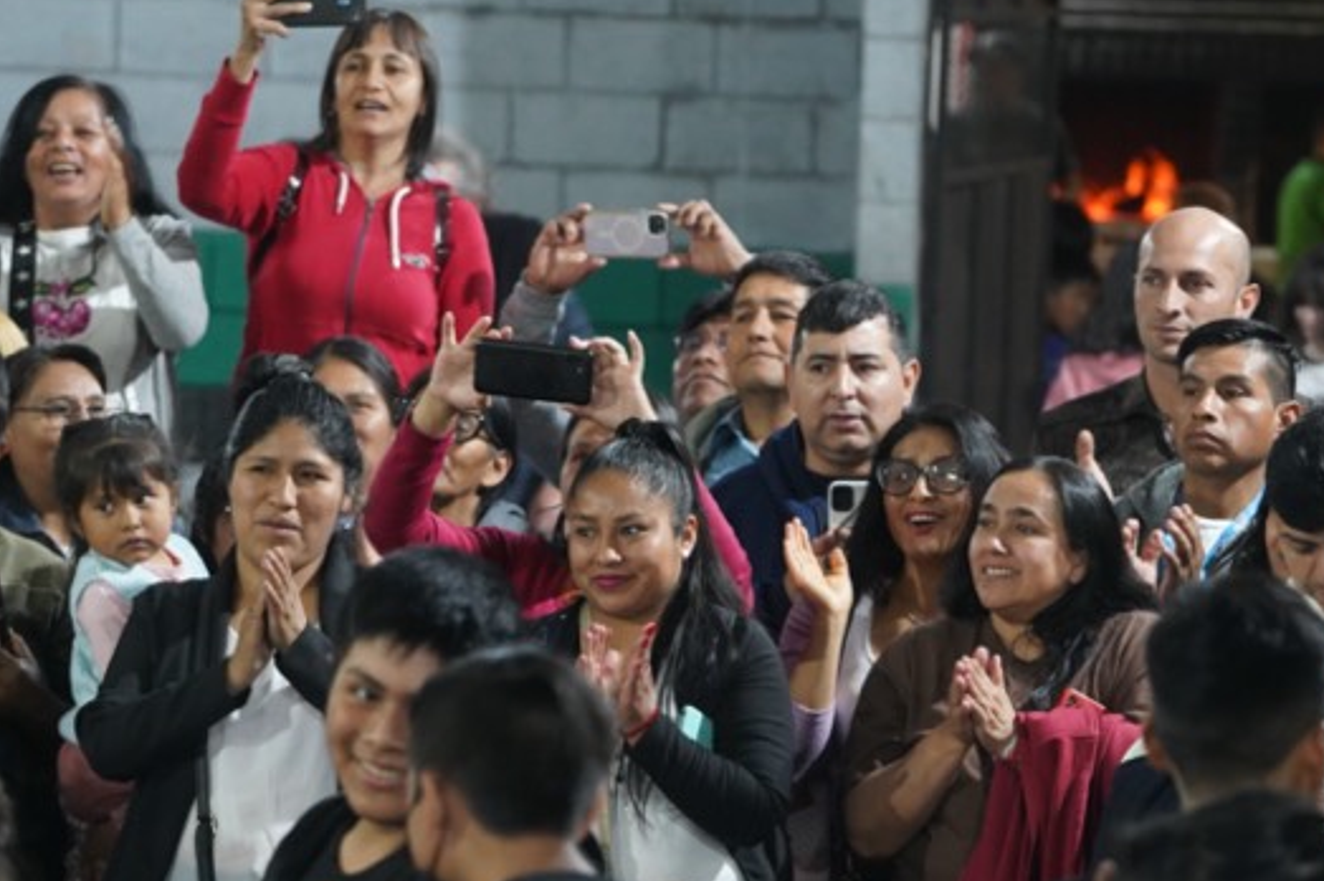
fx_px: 9115
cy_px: 608
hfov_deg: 8.3
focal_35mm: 248
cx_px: 709
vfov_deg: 5.5
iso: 4000
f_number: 4
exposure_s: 1/100
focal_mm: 135
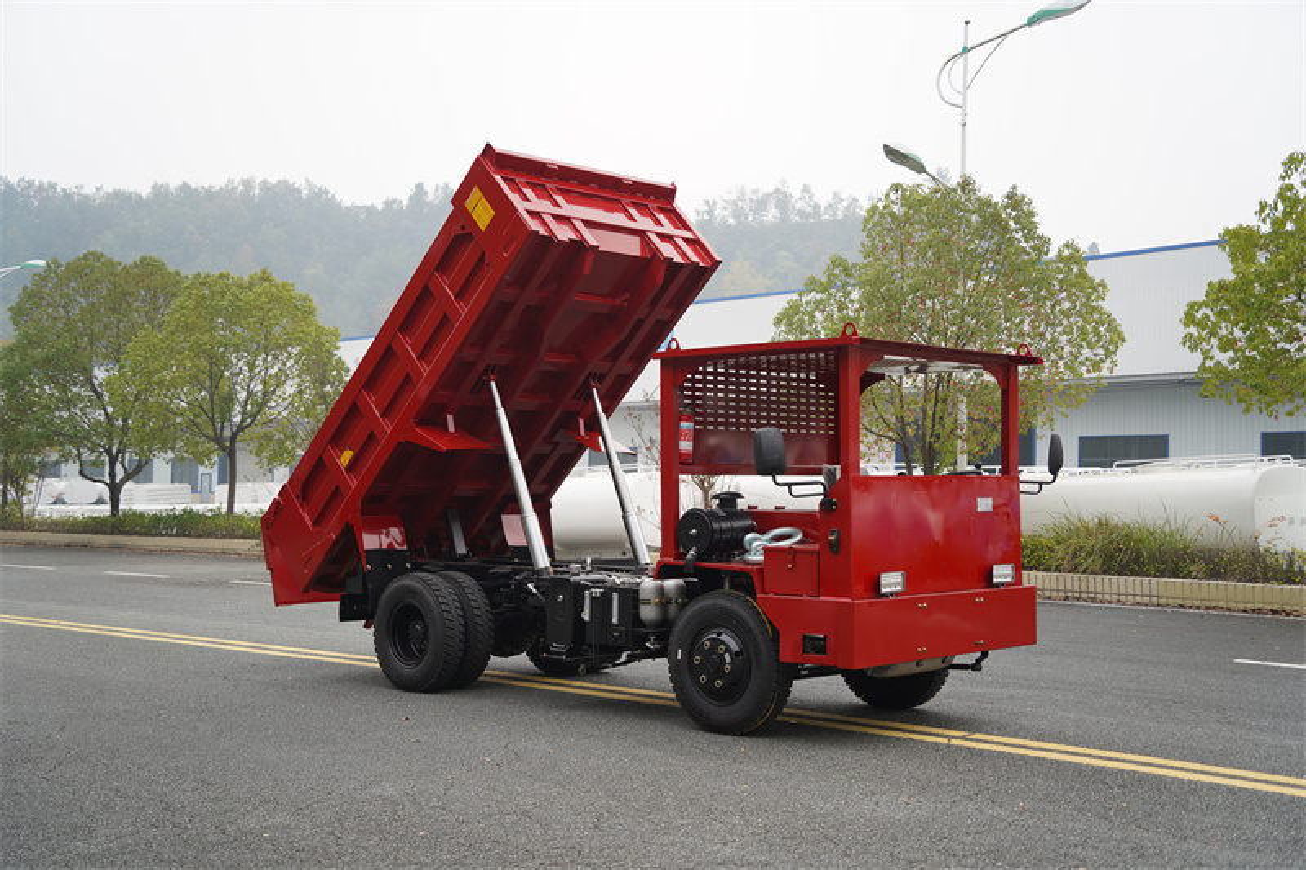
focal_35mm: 42
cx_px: 653
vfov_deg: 31.9
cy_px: 435
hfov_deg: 46.4
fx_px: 1523
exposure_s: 1/200
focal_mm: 42
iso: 100
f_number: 3.2
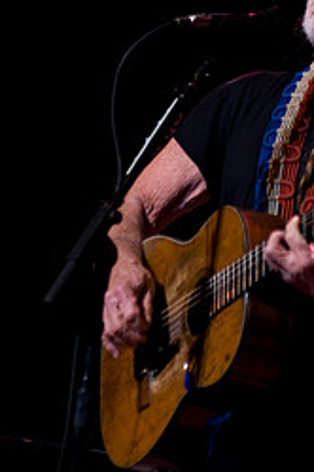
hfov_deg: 3.0
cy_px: 106
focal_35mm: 459
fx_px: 6021
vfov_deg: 4.5
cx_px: 262
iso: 800
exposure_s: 1/320
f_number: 3.2
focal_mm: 170
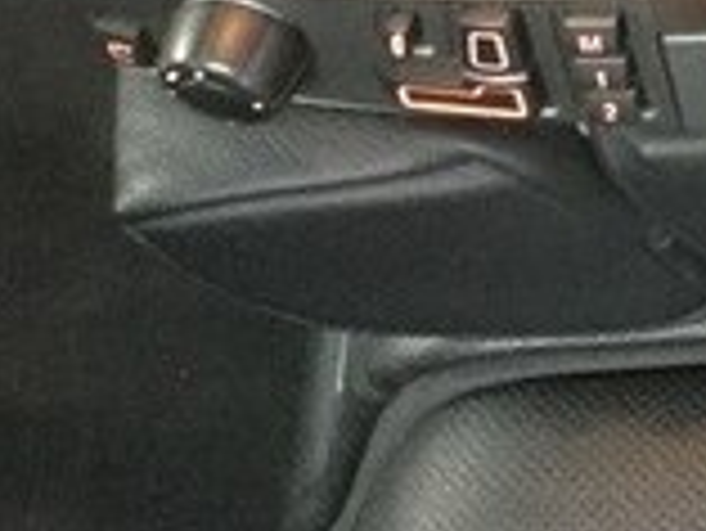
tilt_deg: -52.2
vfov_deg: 10.9
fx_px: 2653
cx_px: 1034
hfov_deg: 14.2
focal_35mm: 130
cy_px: -295
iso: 400
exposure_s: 1/17
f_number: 2.4
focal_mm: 3.3
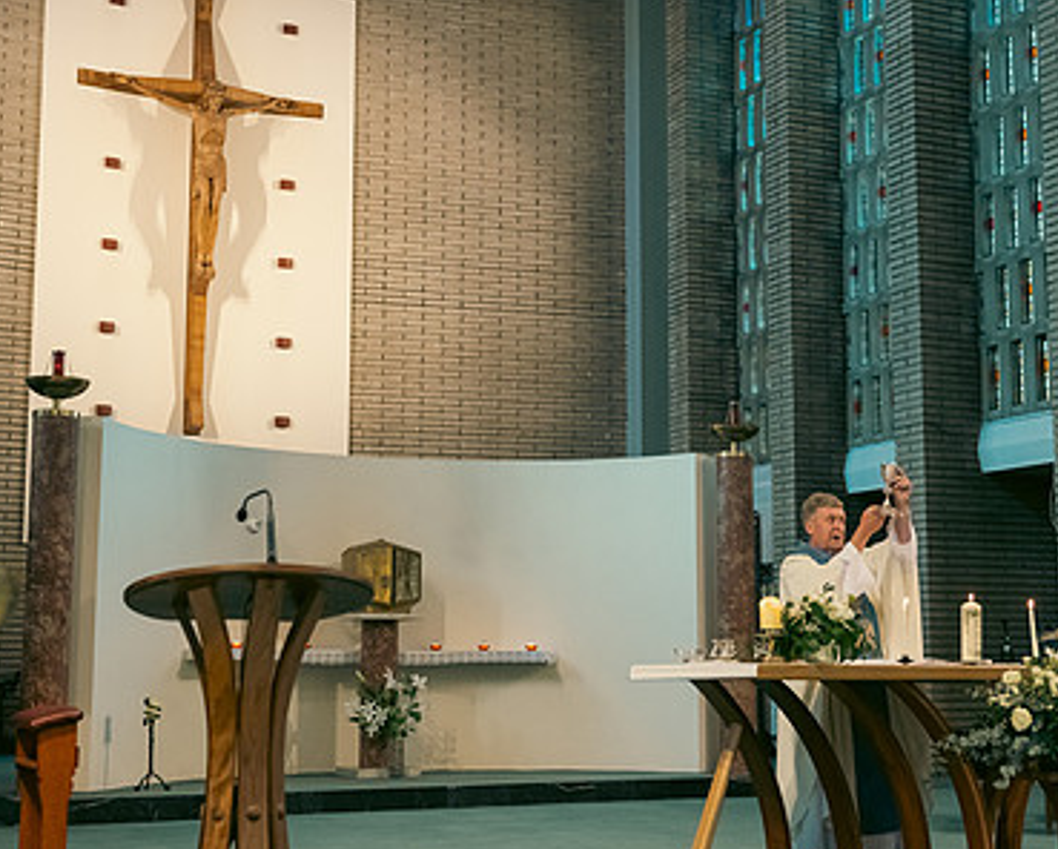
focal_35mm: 56
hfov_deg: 33.5
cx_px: 562
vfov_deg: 27.2
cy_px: 435
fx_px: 1755
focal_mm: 38
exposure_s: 1/160
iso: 1000
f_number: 3.5
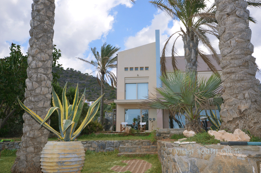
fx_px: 217
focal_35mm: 30
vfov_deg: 43.4
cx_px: 130
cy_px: 86
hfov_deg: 62.0
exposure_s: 1/200
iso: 500
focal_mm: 20
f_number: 14
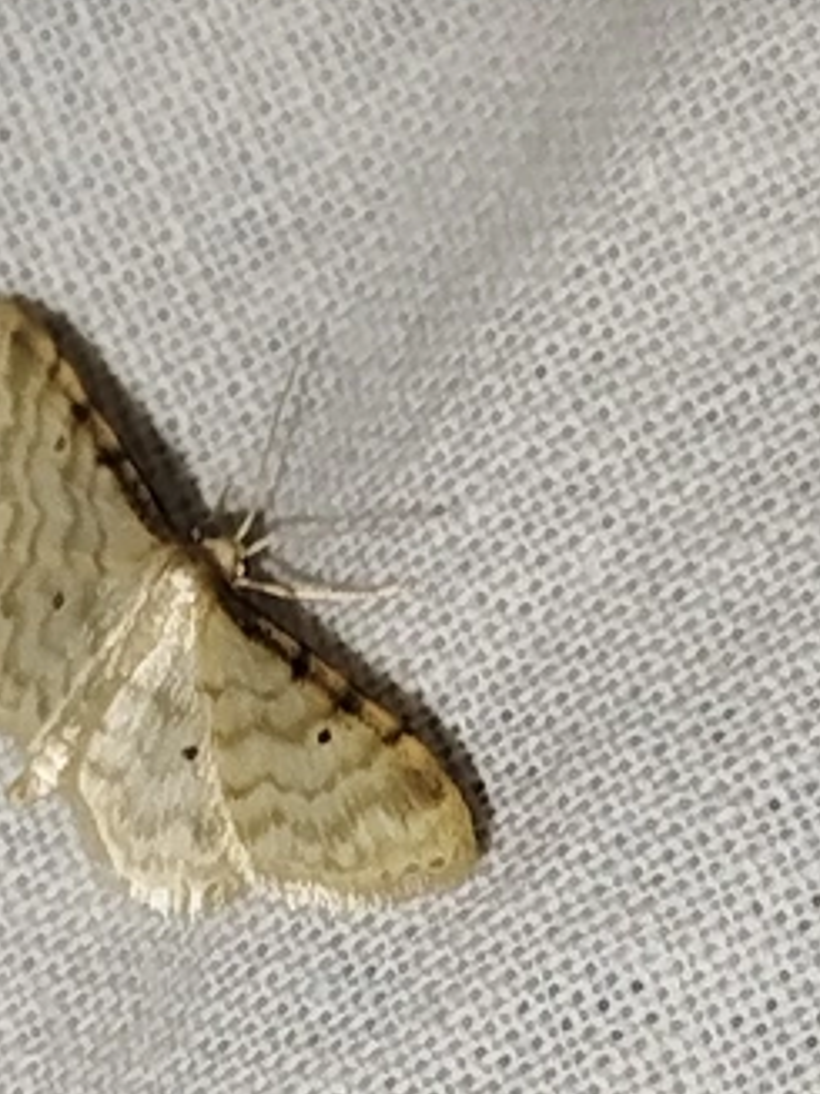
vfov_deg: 10.8
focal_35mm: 182
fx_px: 5752
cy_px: 887
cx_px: 77
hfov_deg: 8.1
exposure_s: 1/50
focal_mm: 5.31
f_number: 1.7
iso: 100
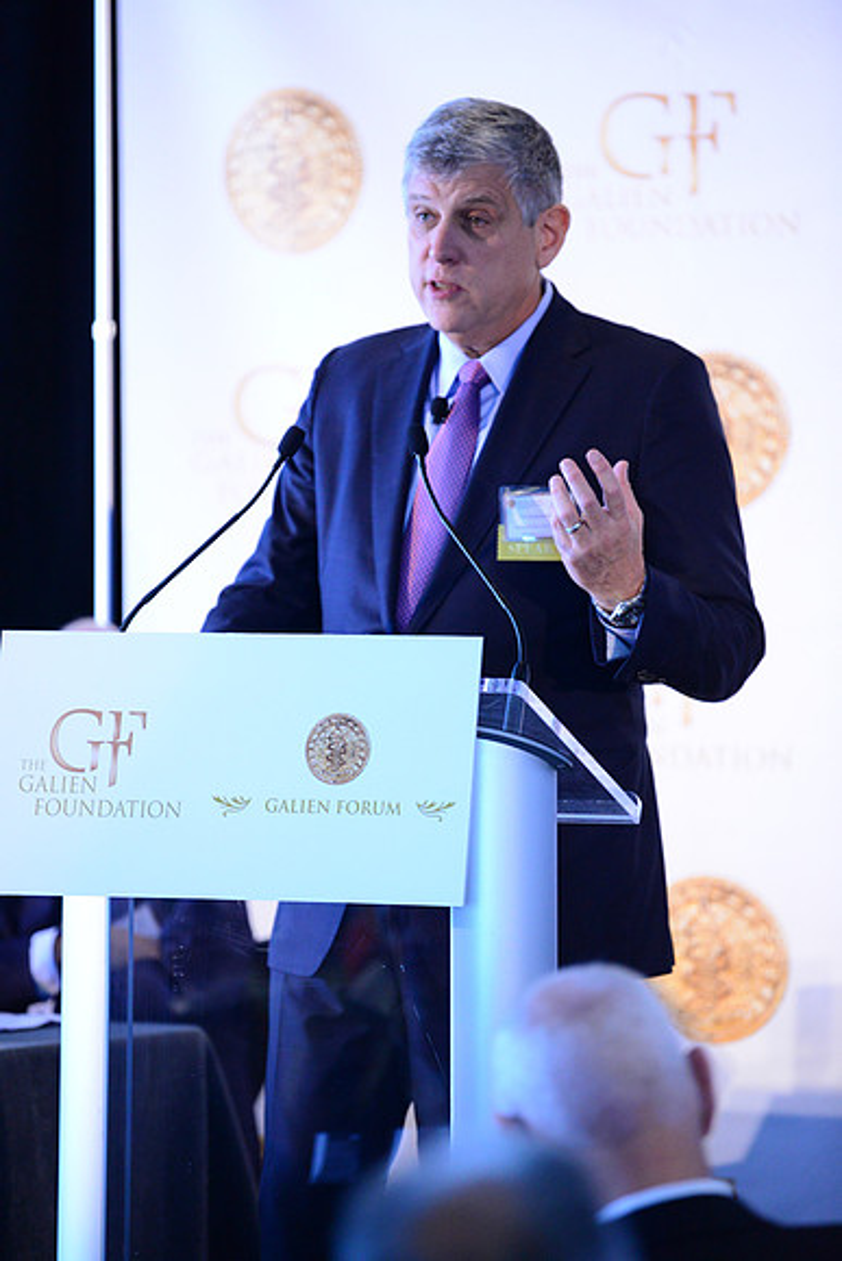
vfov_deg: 11.1
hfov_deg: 7.4
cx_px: 421
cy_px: 630
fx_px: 6486
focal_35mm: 185
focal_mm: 185
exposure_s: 1/160
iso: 4000
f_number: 2.8
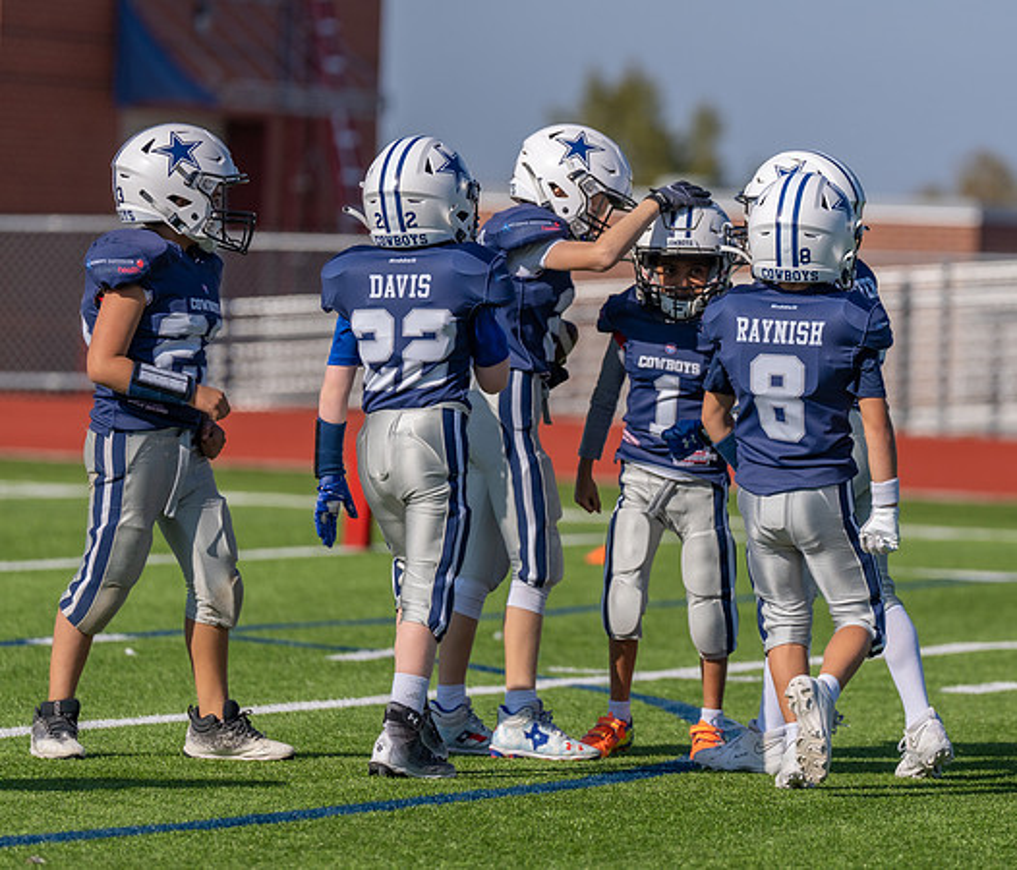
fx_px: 9479
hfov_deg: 6.1
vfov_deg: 5.3
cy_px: 372
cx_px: 687
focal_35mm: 306
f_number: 3.2
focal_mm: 200
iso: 160
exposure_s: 1/4000
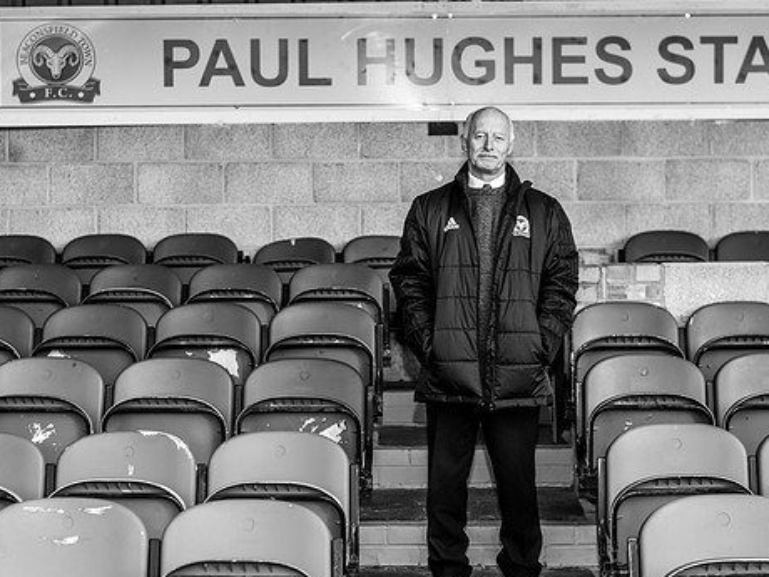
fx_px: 1866
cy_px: 261
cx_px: 408
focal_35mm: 84
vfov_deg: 17.6
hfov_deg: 23.3
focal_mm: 50
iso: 31
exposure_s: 1/200
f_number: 2.8
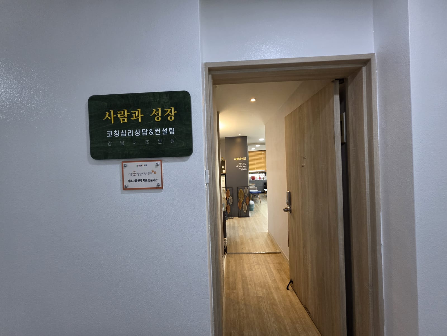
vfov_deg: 89.9
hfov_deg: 106.2
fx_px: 168
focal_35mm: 13
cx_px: 224
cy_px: 168
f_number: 1.9
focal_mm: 2.2
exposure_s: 1/120
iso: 250
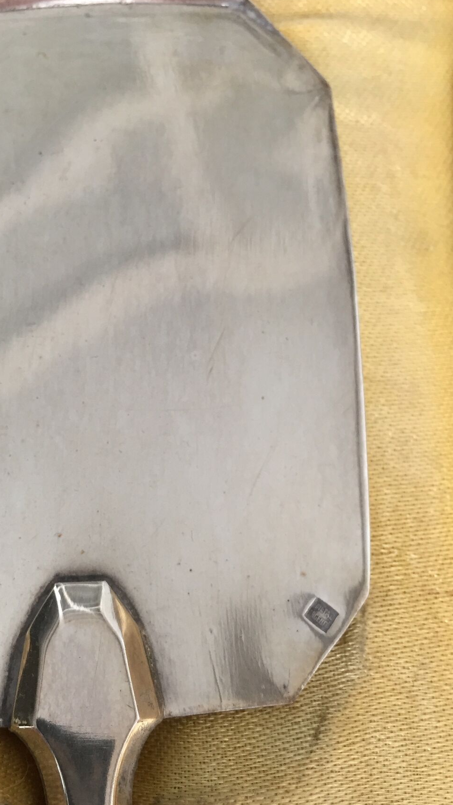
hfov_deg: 31.6
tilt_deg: -70.3
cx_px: 132
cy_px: 407
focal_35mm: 37
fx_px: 790
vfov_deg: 54.0
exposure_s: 1/33
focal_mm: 4.15
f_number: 2.2
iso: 125
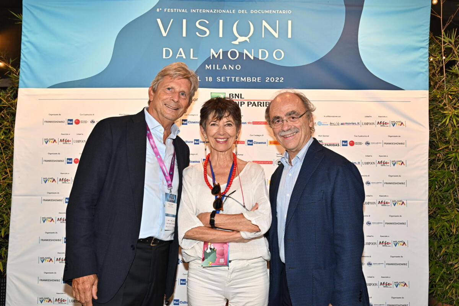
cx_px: 230
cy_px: 153
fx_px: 446
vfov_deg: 37.9
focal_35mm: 35
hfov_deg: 54.4
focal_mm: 35
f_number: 5.6
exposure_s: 1/125
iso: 560
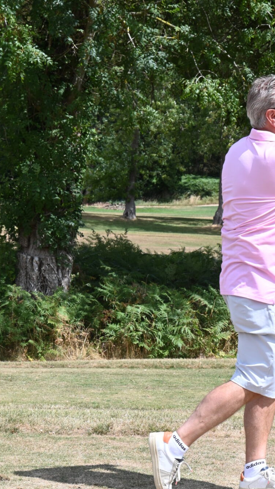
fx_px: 1452
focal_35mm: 112
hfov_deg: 10.8
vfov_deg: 19.1
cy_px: 252
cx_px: 209
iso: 200
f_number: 16
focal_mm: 70
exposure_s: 1/100
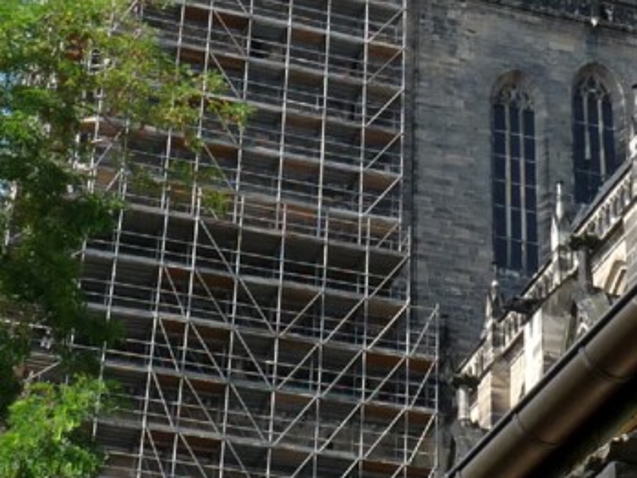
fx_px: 1877
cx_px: 498
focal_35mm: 102
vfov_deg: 14.3
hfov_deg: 19.1
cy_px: 13
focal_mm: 4.8
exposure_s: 1/200
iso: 100
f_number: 5.6
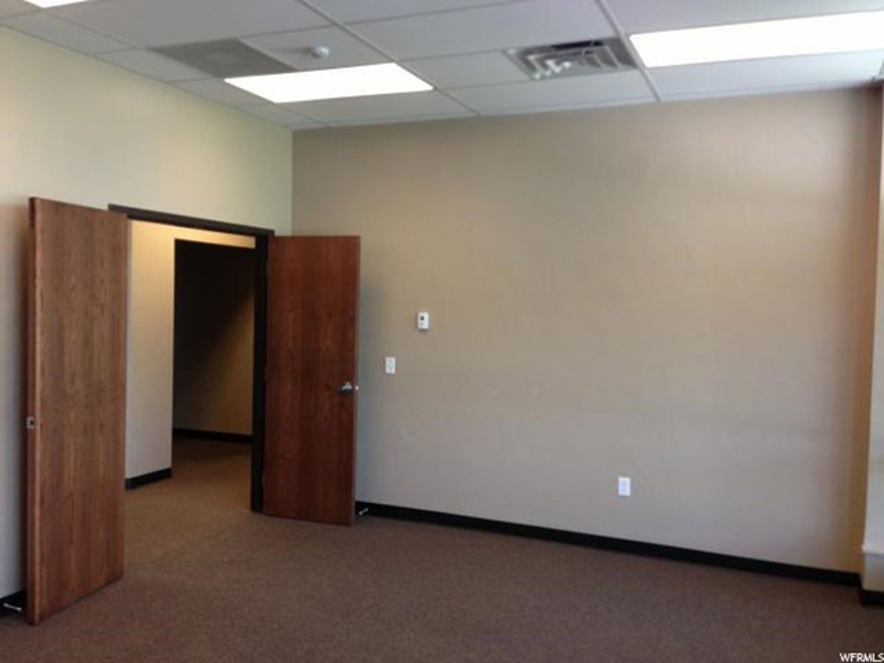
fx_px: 843
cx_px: 442
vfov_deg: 42.9
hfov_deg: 55.4
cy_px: 332
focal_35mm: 33
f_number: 2.4
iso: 125
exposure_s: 1/20
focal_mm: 4.13
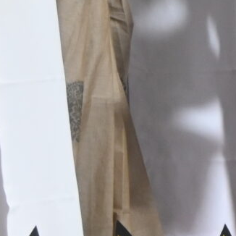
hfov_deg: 5.5
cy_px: -85
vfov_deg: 5.7
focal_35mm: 305
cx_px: 610
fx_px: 2353
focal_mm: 30.5
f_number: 4.8
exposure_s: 1/50
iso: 800
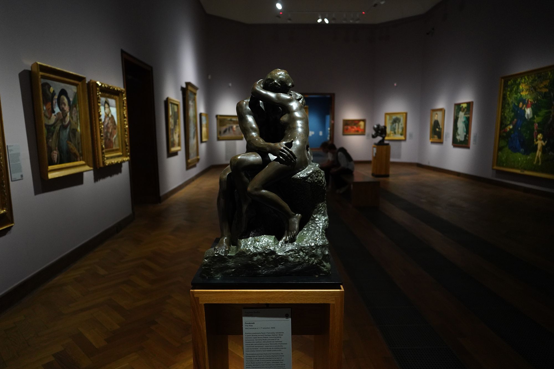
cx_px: 277
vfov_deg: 53.1
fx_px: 369
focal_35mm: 24
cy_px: 184
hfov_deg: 73.7
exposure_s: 1/80
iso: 3200
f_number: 3.2
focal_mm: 24
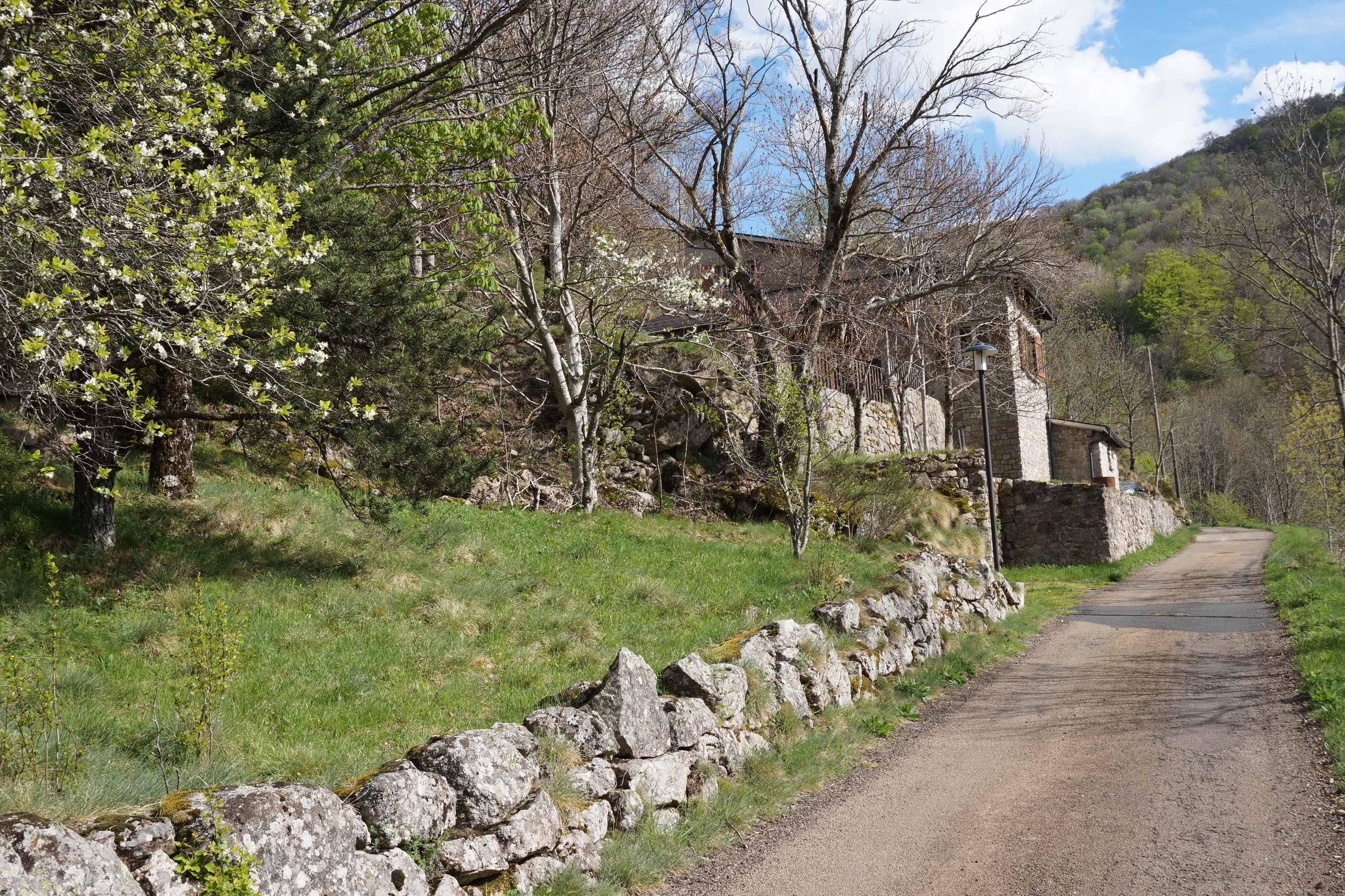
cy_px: 448
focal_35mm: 36
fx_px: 1345
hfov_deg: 53.1
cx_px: 672
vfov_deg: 36.9
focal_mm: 24
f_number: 11
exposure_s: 1/200
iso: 250
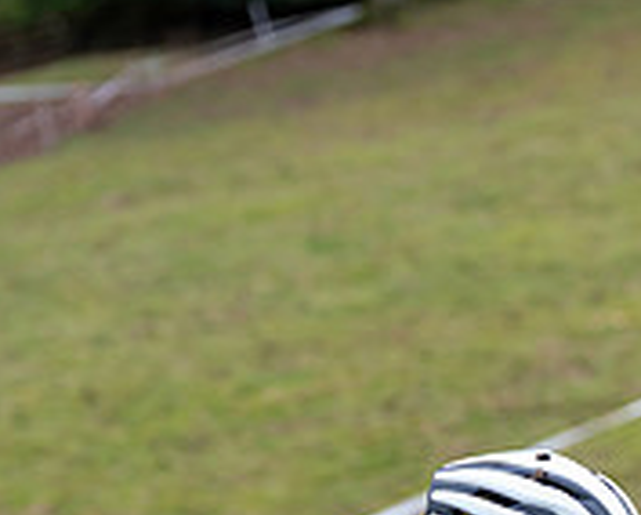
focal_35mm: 167
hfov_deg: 11.5
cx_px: 471
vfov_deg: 9.1
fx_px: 3172
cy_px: 624
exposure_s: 1/1000
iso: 1600
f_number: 3.2
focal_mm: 70
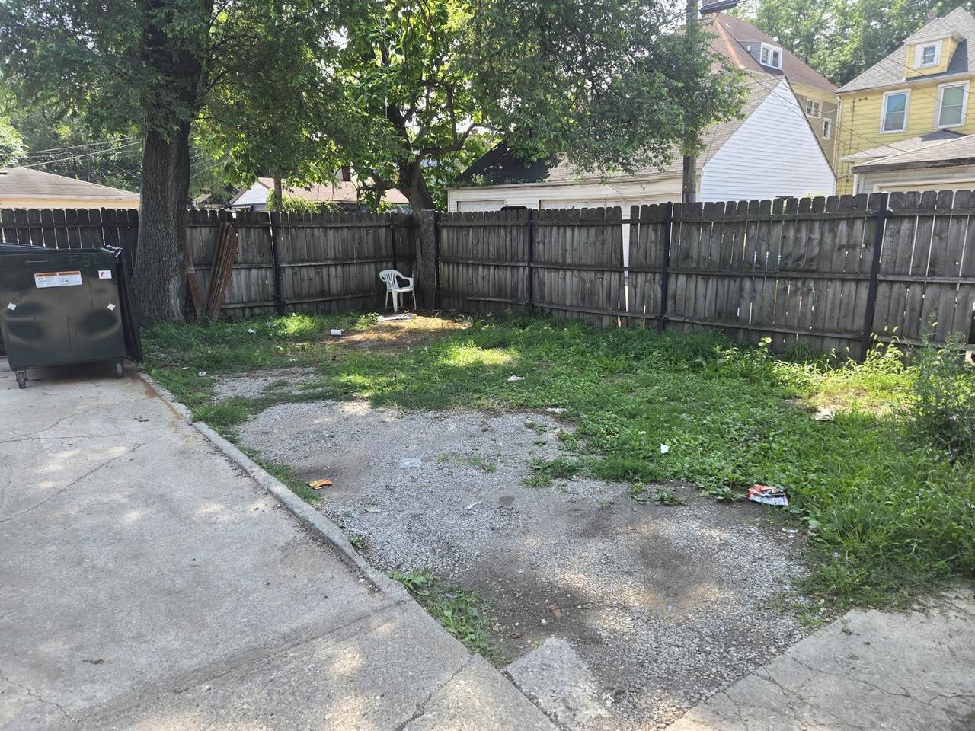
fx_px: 648
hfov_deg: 73.9
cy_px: 366
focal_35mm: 23
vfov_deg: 58.9
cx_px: 488
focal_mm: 5.4
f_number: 1.8
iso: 25
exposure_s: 1/337
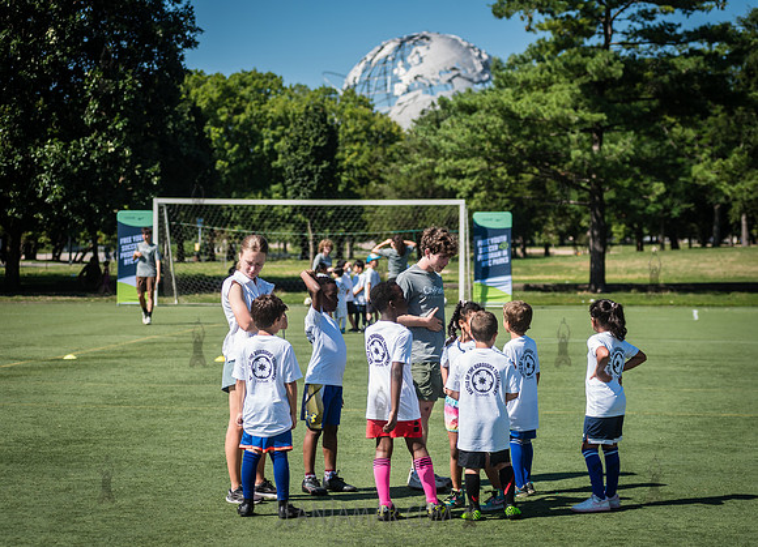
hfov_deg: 19.9
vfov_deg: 14.4
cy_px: 281
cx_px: 415
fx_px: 2164
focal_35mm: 100
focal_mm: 92
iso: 200
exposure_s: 1/1600
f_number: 4
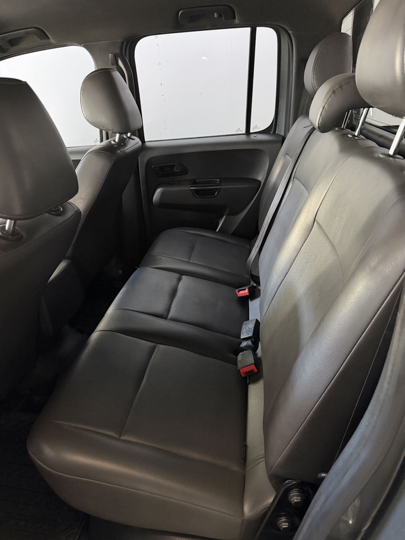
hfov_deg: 56.8
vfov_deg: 71.6
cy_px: 270
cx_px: 202
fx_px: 374
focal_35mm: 24
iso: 1000
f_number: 1.78
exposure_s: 1/36
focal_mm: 6.76
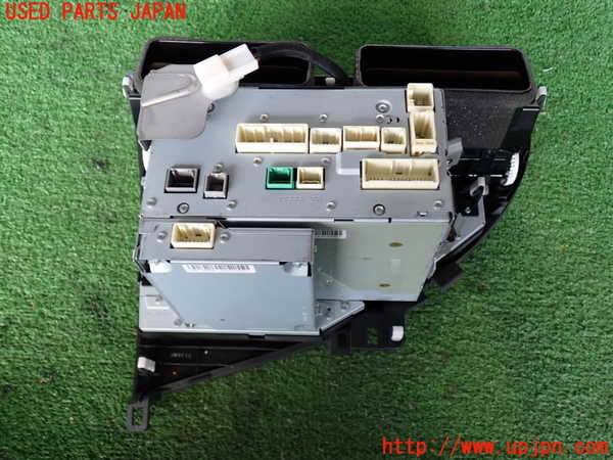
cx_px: 306
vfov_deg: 44.2
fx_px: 567
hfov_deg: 56.8
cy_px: 230
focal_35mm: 32
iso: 200
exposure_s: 1/50
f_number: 2.4
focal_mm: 5.79
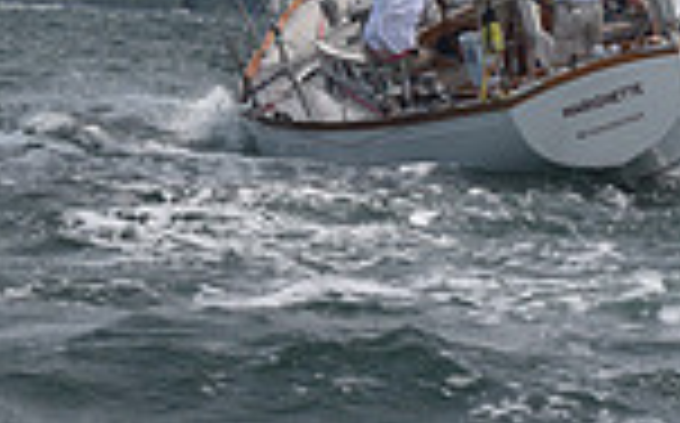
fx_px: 5091
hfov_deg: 7.6
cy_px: -878
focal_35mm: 275
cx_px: 137
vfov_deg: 4.6
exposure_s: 1/800
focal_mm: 70
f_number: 8
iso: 320
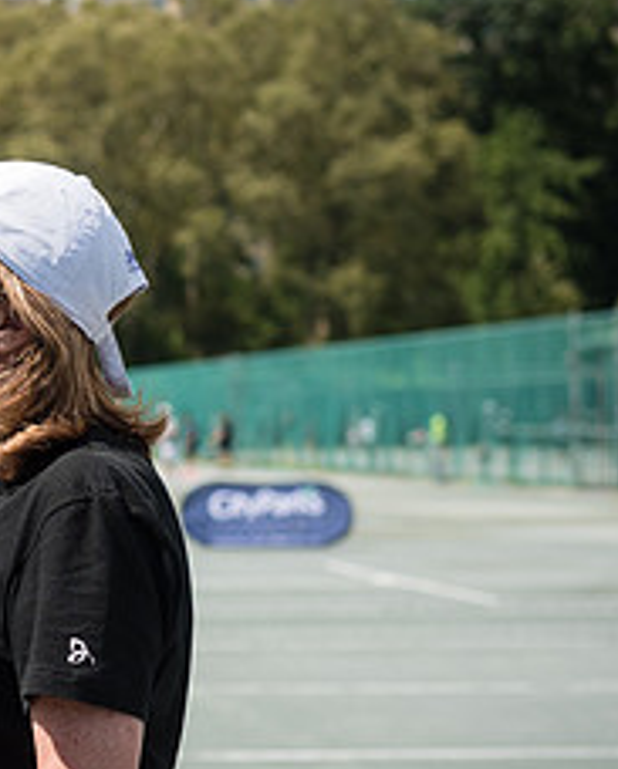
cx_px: -143
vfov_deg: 12.1
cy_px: 471
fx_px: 3628
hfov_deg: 9.6
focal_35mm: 159
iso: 200
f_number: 4
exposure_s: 1/2000
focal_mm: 56
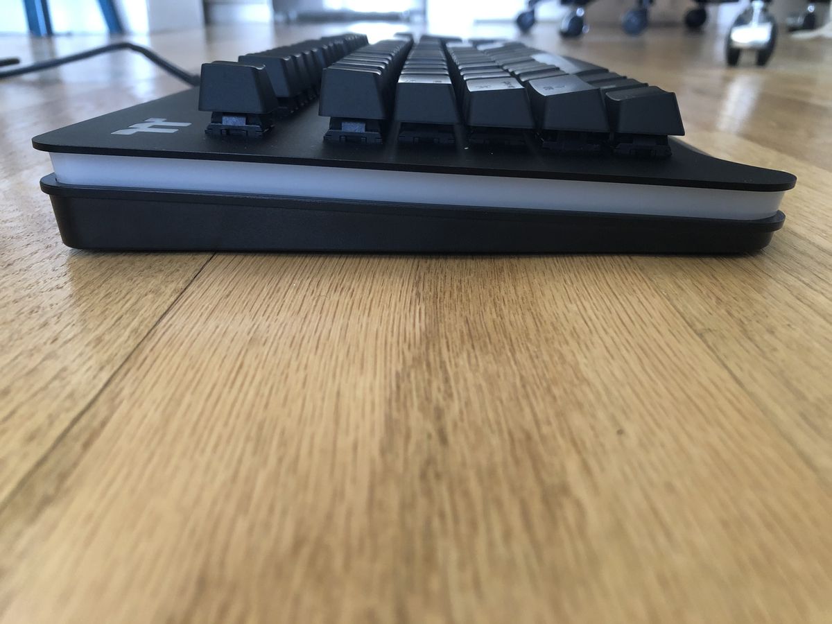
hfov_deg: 63.4
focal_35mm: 28
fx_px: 673
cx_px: 416
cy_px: 312
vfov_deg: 49.7
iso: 80
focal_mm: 3.99
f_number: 1.8
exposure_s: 1/15
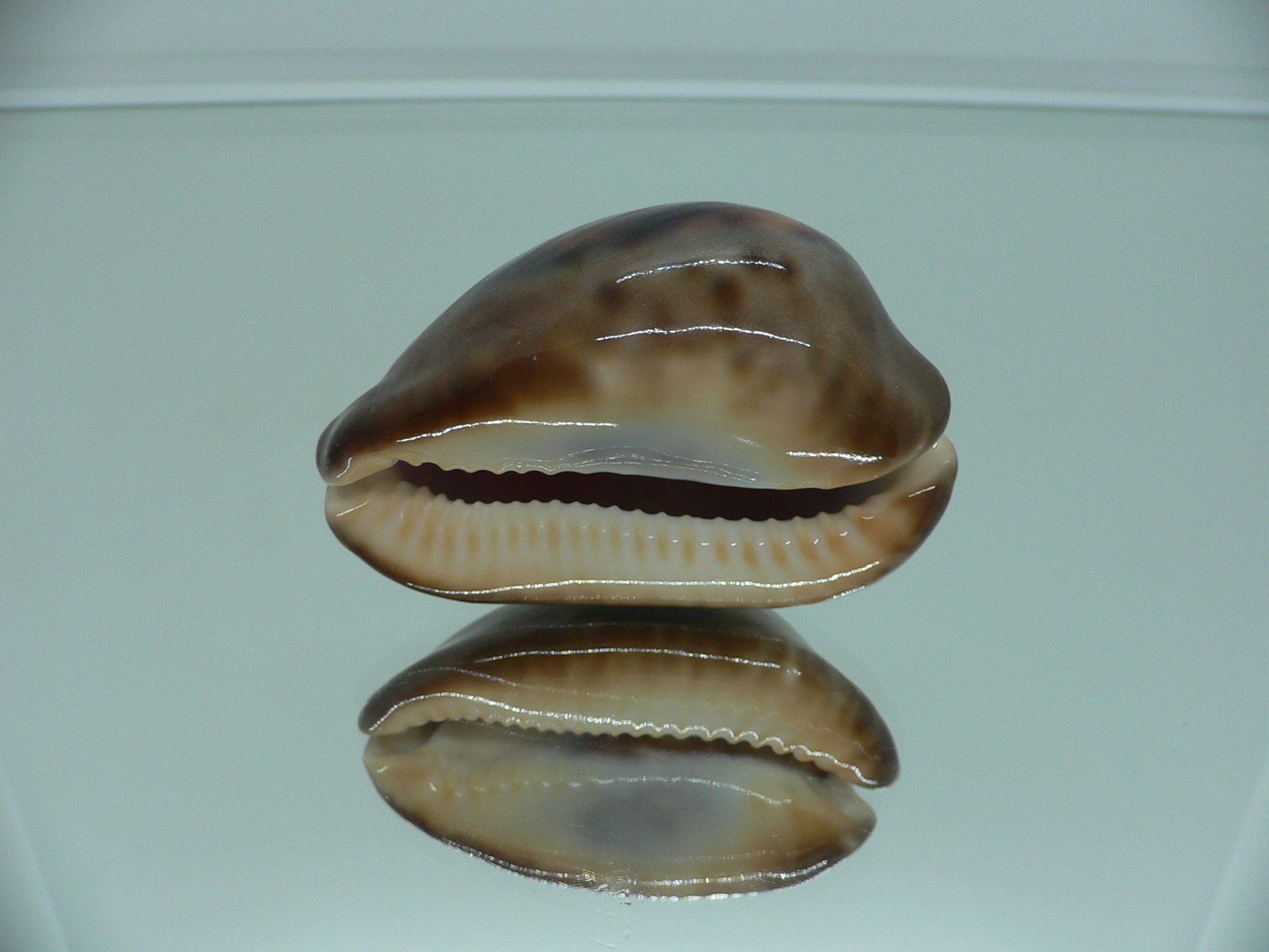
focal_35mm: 35
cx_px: 634
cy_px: 476
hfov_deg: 52.6
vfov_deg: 40.7
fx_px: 1283
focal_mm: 4.6
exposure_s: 1/60
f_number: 2.8
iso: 80
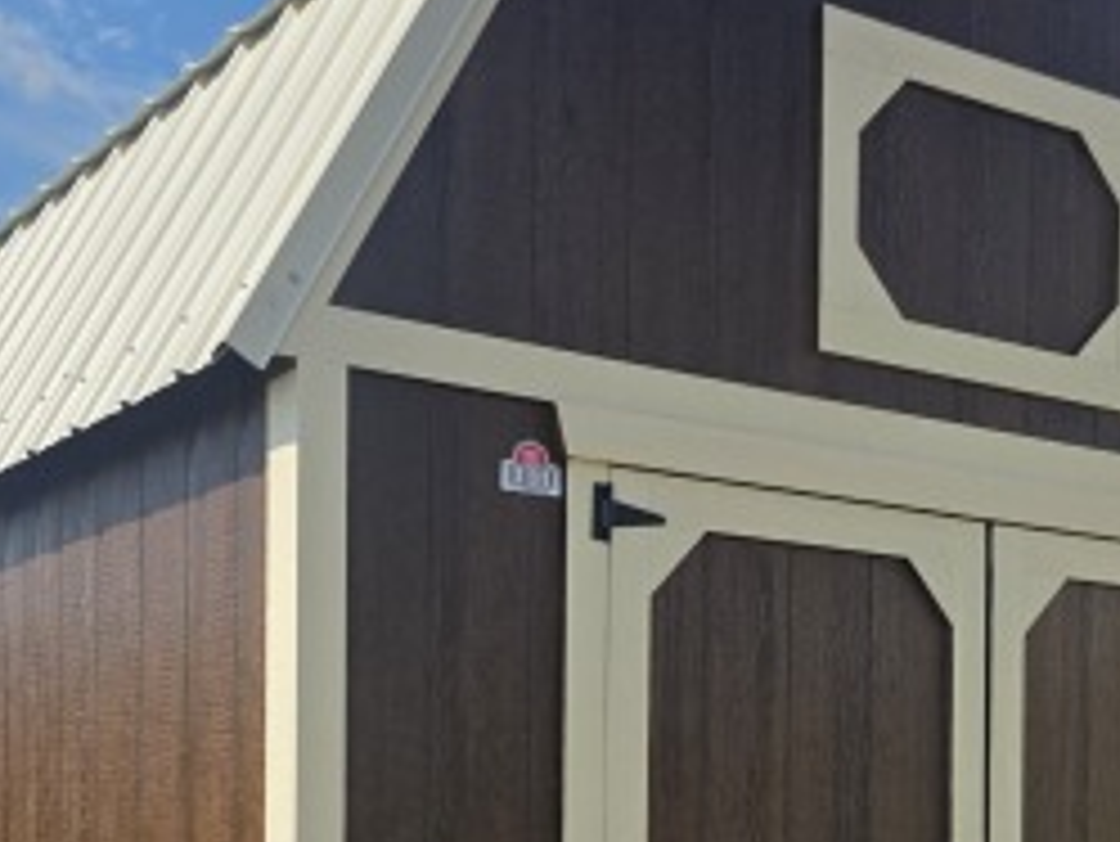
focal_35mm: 59
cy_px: 842
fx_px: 1910
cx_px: 423
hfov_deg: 32.5
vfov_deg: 23.8
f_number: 1.7
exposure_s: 1/5608
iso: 80
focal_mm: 6.3
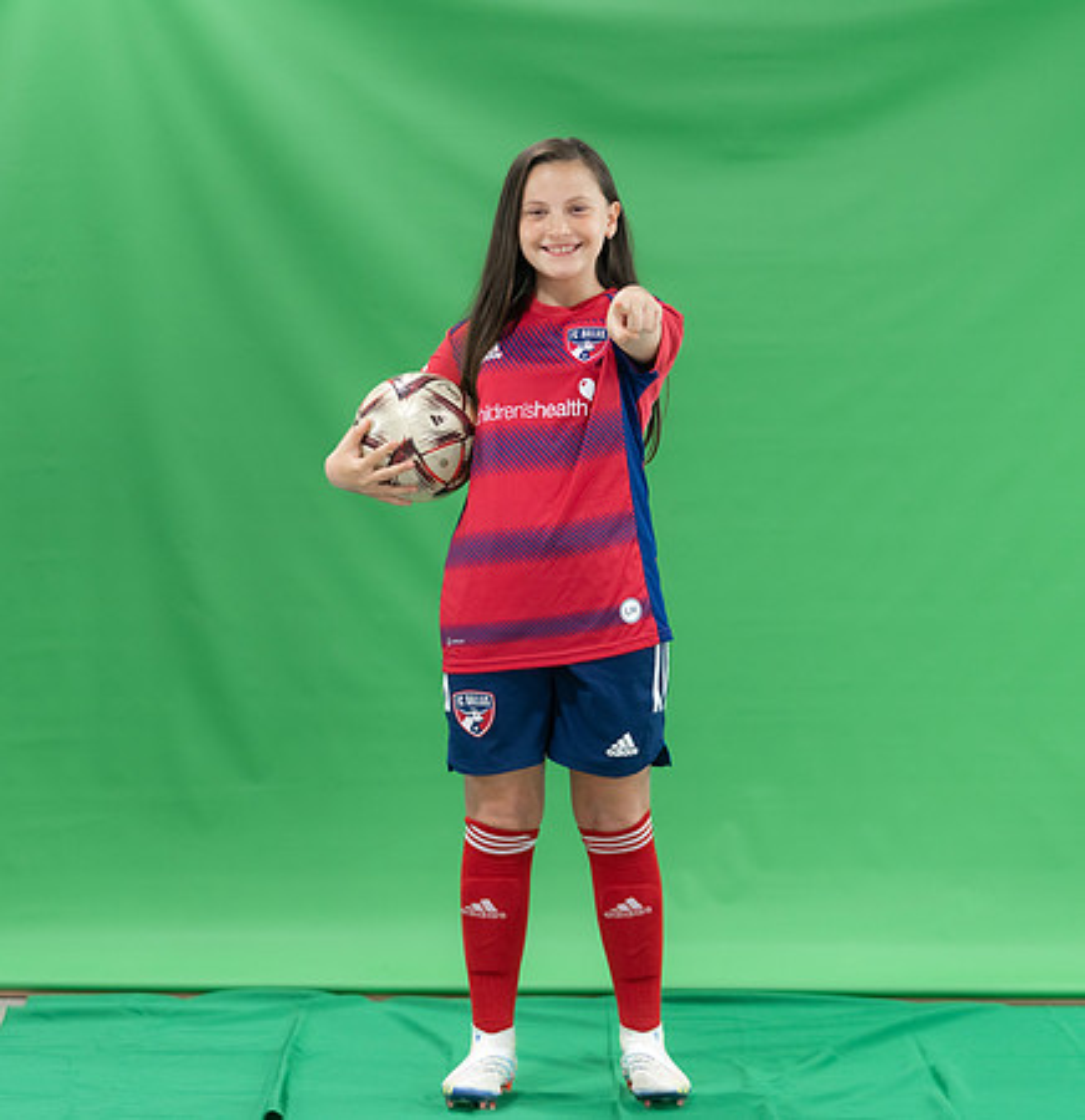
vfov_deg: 18.1
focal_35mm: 98
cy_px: 565
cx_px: 555
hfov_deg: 17.5
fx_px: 3523
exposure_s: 1/250
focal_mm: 70
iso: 1000
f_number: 2.8
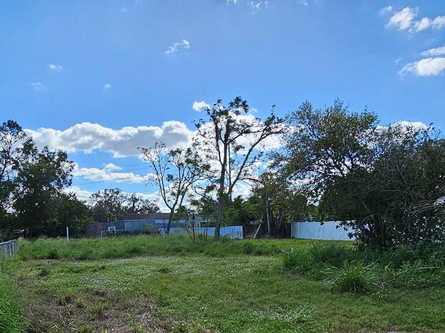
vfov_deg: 47.5
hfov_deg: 63.1
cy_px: 258
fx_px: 360
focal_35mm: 28
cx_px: 190
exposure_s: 1/2708
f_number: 2.2
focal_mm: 2.2
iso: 50
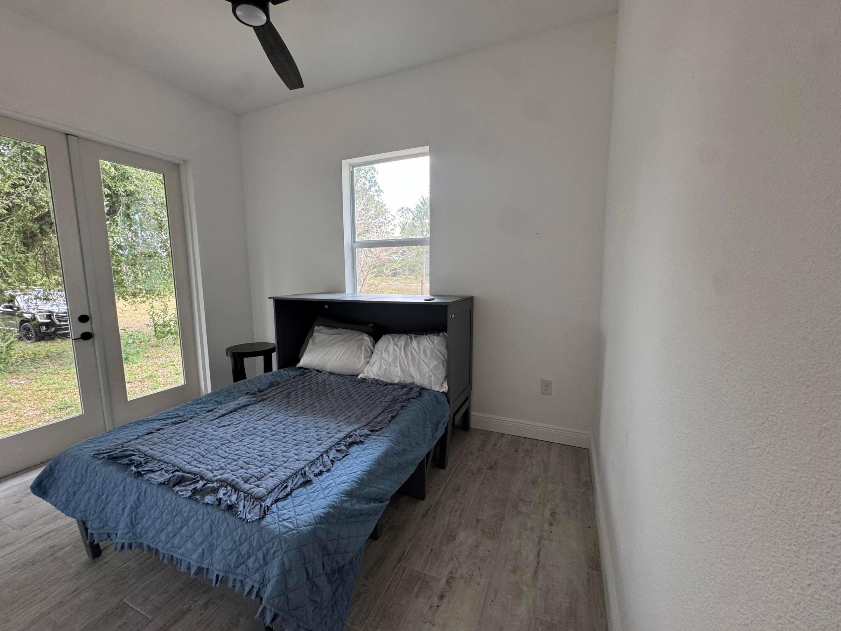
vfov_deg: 85.7
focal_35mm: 14
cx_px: 420
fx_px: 340
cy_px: 316
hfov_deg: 102.1
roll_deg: +0.1
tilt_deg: -7.8
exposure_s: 1/120
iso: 160
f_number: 2.2
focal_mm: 2.22
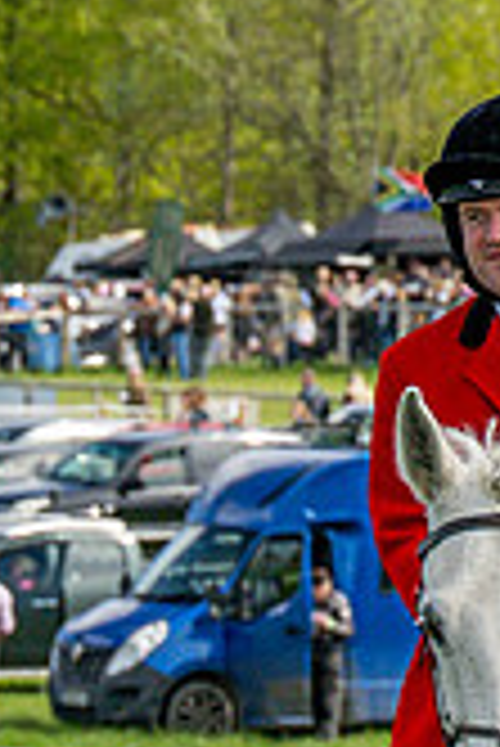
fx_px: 11662
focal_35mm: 561
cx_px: -173
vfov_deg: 3.7
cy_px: 1214
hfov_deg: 2.5
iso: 400
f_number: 4
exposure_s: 1/3200
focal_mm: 70
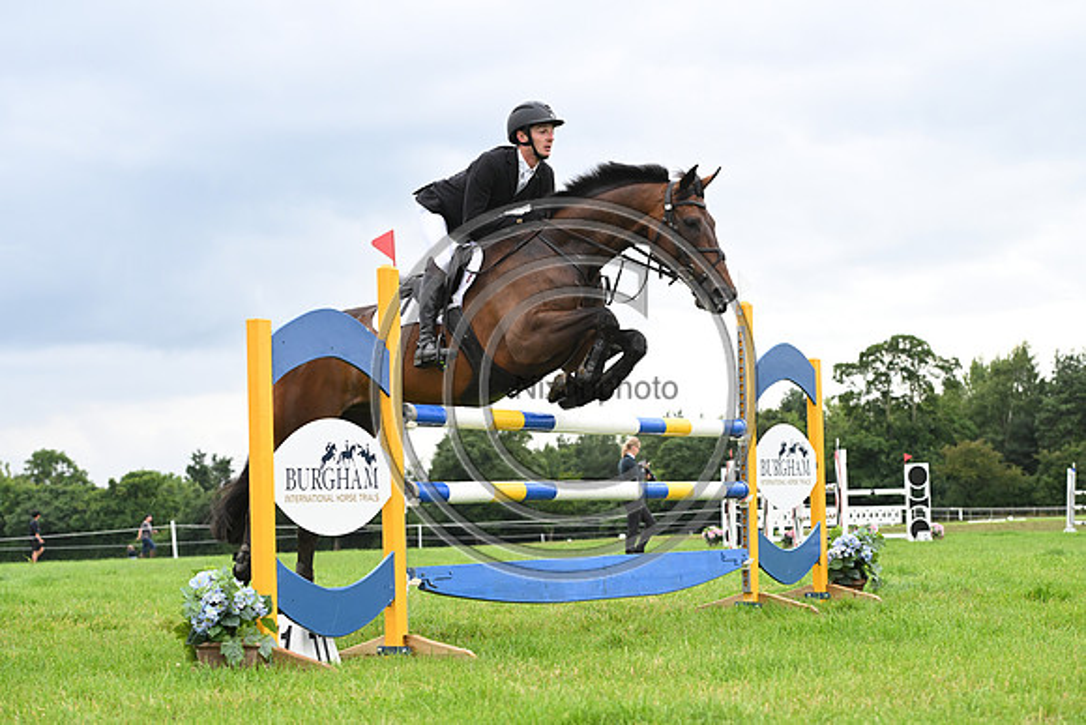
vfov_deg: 15.9
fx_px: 2595
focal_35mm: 86
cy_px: 362
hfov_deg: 23.6
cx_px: 543
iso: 2000
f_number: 5.6
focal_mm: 86
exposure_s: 1/1250
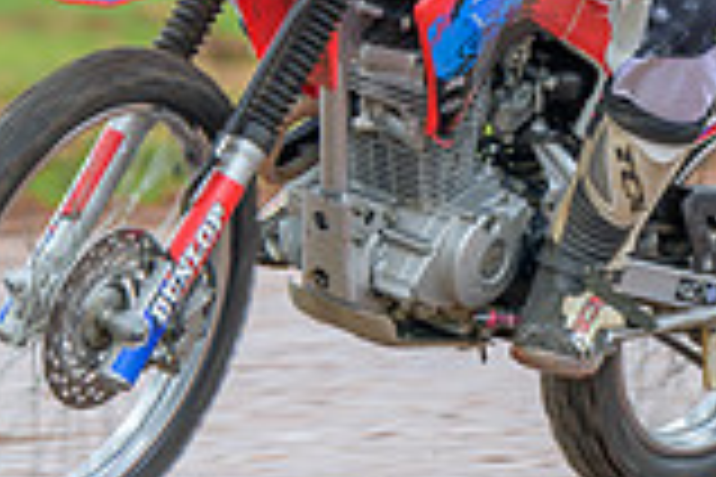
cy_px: -128
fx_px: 14478
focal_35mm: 728
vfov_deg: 1.9
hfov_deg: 2.8
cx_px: 333
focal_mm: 200
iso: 90
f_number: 4
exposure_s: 1/320
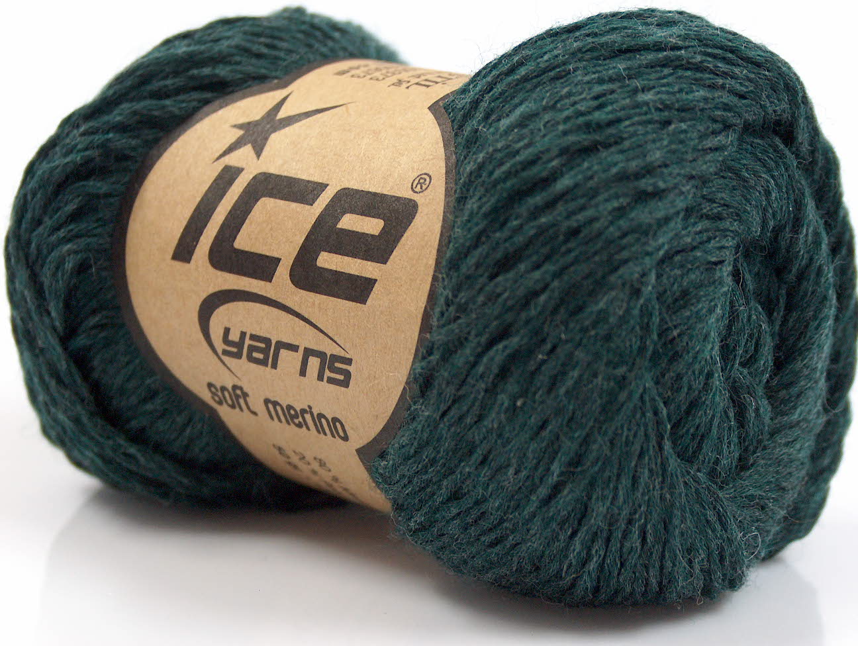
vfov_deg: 17.6
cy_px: 323
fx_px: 2085
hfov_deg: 23.3
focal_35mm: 84
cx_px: 429
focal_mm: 17.25
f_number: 2.9
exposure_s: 1/4.7
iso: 100
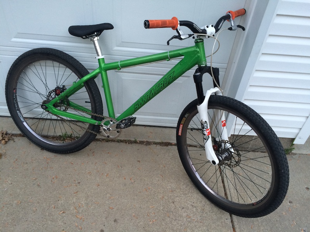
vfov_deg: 48.2
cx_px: 155
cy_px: 116
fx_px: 260
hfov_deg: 61.7
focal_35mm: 29
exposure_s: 1/30
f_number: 2.2
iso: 80
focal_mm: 4.15
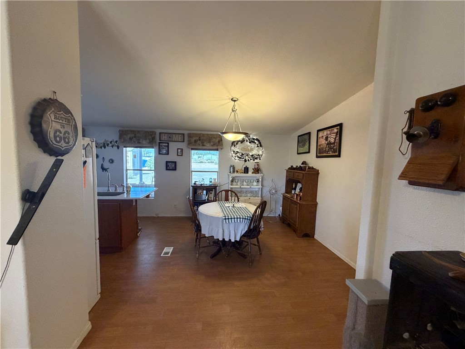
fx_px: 188
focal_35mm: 14
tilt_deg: -5.5
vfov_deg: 85.7
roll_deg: -1.1
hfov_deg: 102.1
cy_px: 174
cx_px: 232
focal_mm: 2.22
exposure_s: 1/60
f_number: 2.2
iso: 400
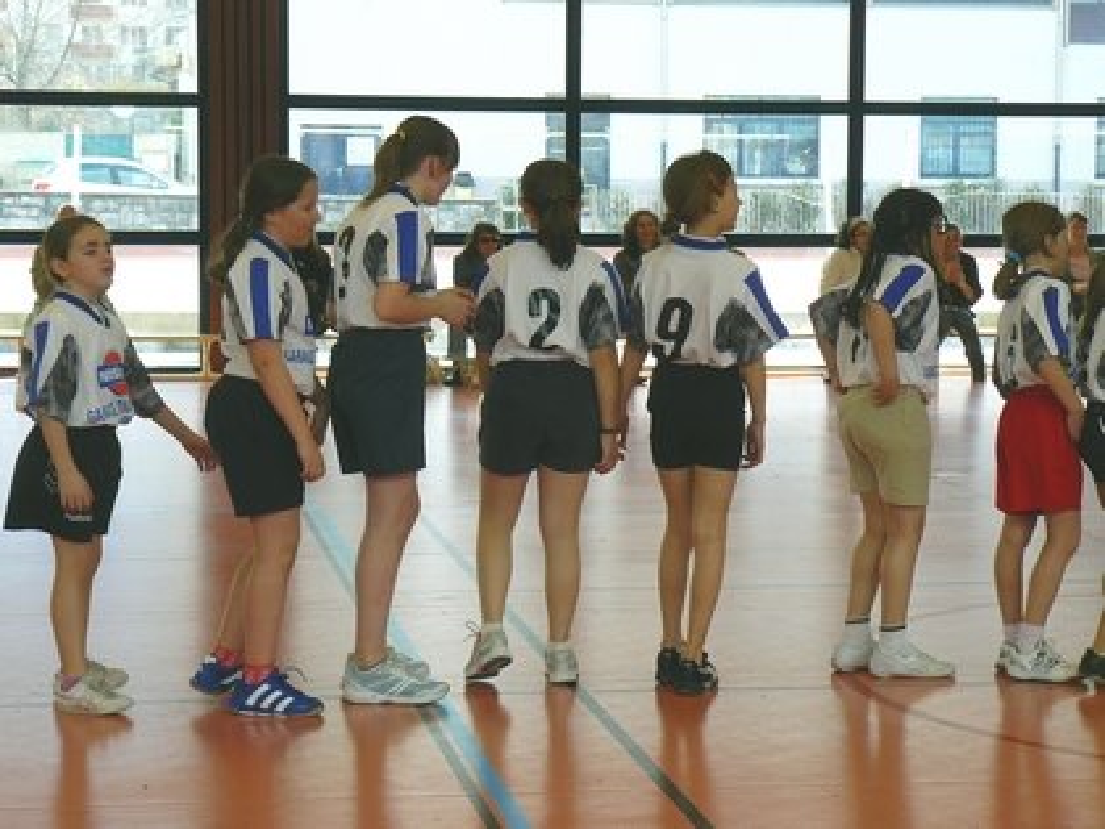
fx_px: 3033
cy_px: 414
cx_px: 552
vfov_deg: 15.6
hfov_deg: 20.7
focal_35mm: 95
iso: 100
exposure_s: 1/100
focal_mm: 15.8
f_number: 3.2
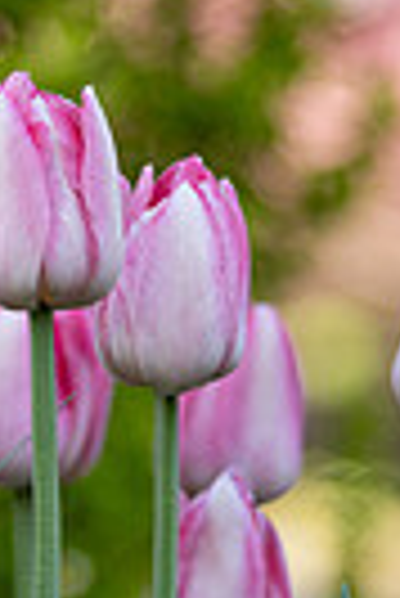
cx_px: 81
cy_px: 373
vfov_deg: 6.1
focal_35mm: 338
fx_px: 5618
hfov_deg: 4.1
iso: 125
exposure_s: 1/200
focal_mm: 100
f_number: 4
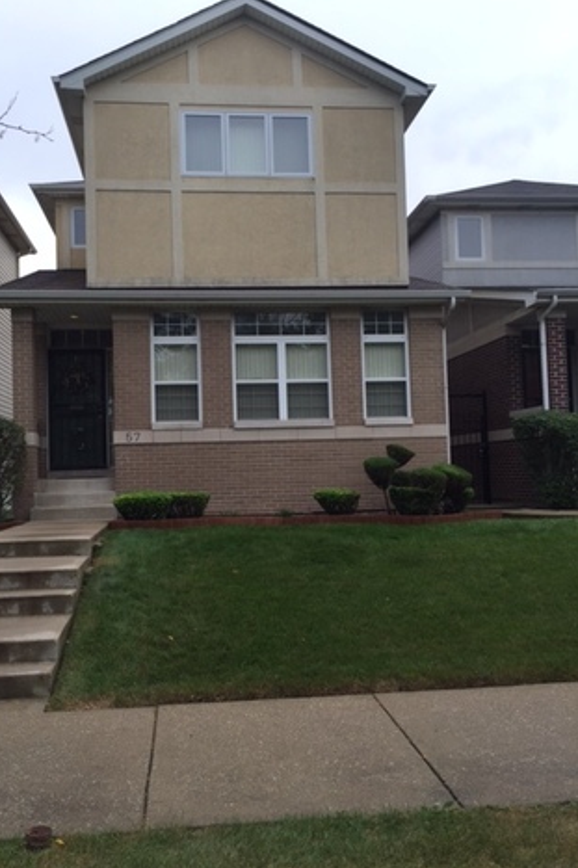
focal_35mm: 31
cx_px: 249
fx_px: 747
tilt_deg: +2.5
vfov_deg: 60.3
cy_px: 426
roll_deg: +2.1
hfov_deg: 42.2
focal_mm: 4.15
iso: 32
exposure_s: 1/324
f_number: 2.2
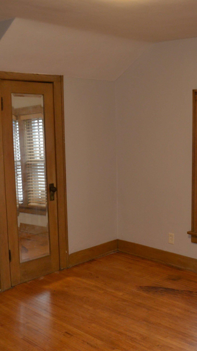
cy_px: 177
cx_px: 145
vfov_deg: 47.4
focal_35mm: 43
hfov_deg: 27.4
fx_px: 399
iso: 800
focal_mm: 18
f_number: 3.5
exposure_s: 1/60
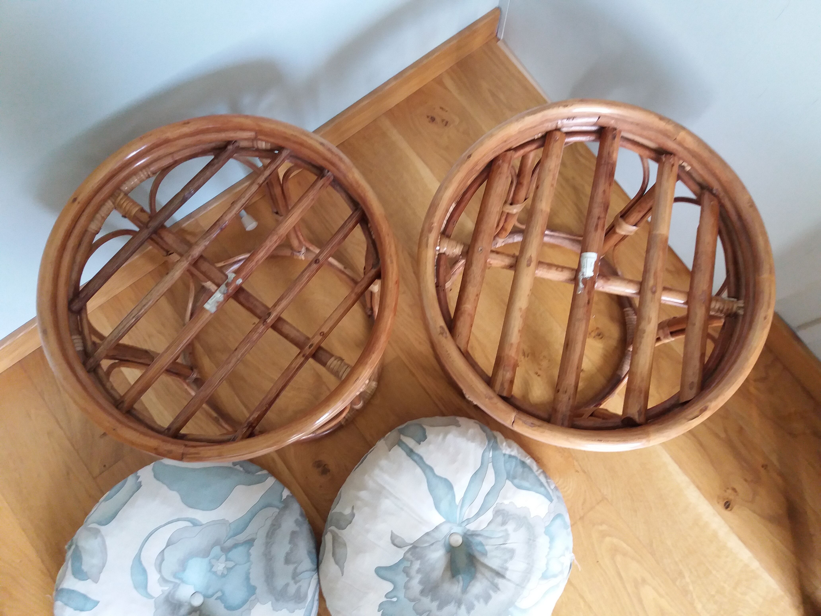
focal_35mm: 28
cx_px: 410
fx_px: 664
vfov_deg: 49.7
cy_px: 308
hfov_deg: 63.4
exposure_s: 1/17
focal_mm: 3.7
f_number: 1.9
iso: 200
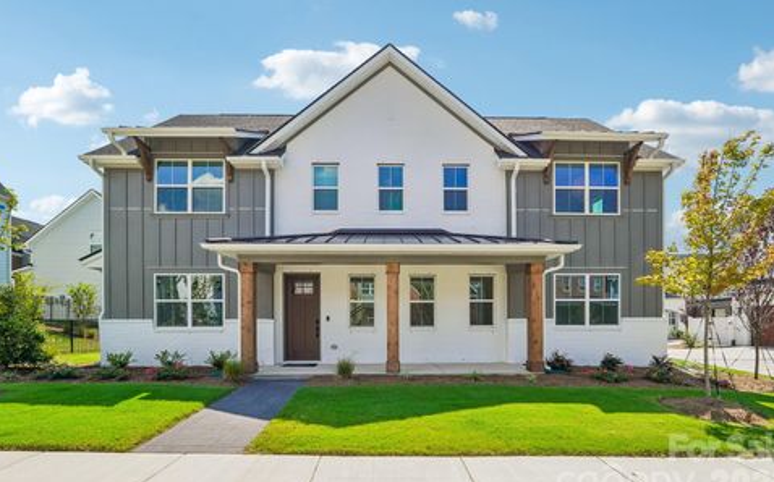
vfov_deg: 71.2
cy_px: 242
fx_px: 337
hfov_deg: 97.9
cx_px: 390
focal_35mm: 16
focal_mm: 10
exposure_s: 1/200
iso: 100
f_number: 8
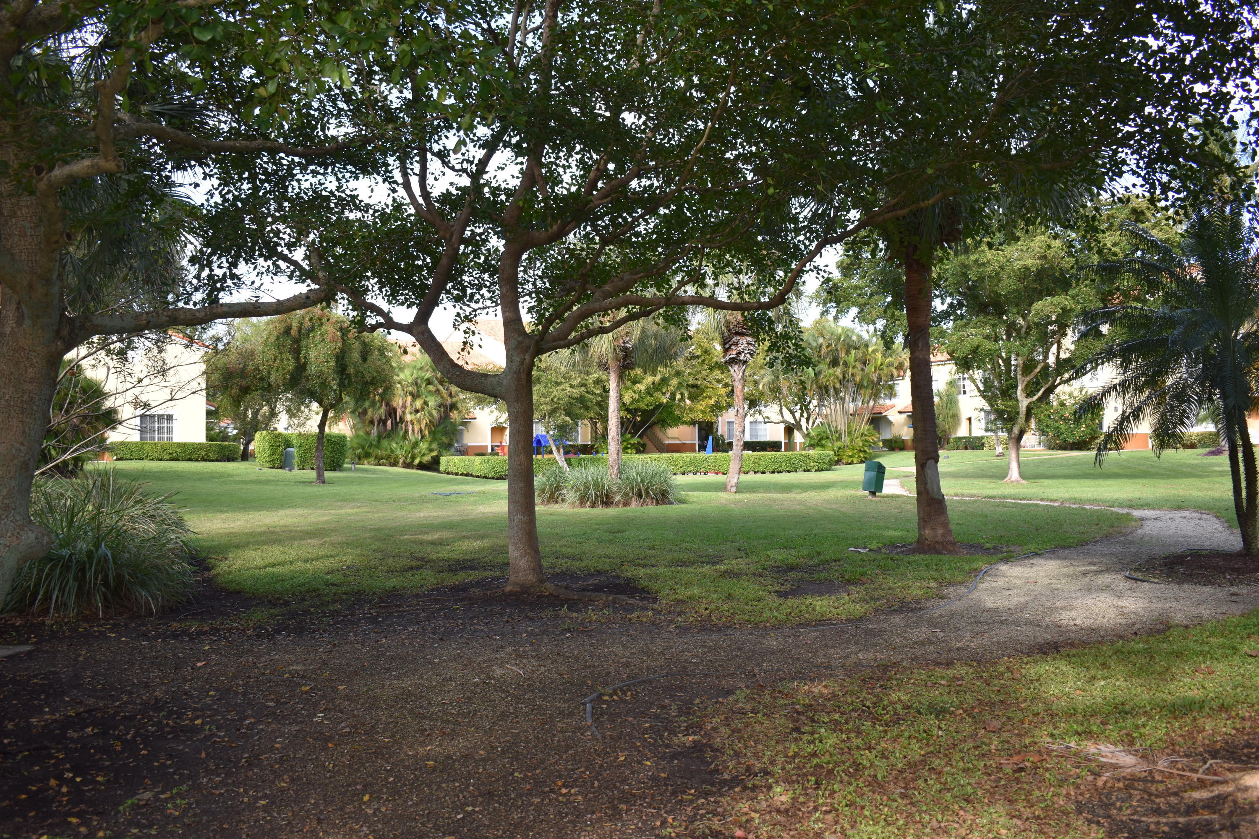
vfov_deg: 40.0
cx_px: 630
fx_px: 1154
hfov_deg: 57.2
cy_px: 420
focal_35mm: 33
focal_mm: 22
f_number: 5
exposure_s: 1/200
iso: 140
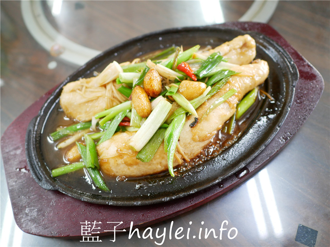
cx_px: 165
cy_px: 124
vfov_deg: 46.8
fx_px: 286
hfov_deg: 60.0
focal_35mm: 30
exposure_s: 1/60
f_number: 1.7
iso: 500
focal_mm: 15
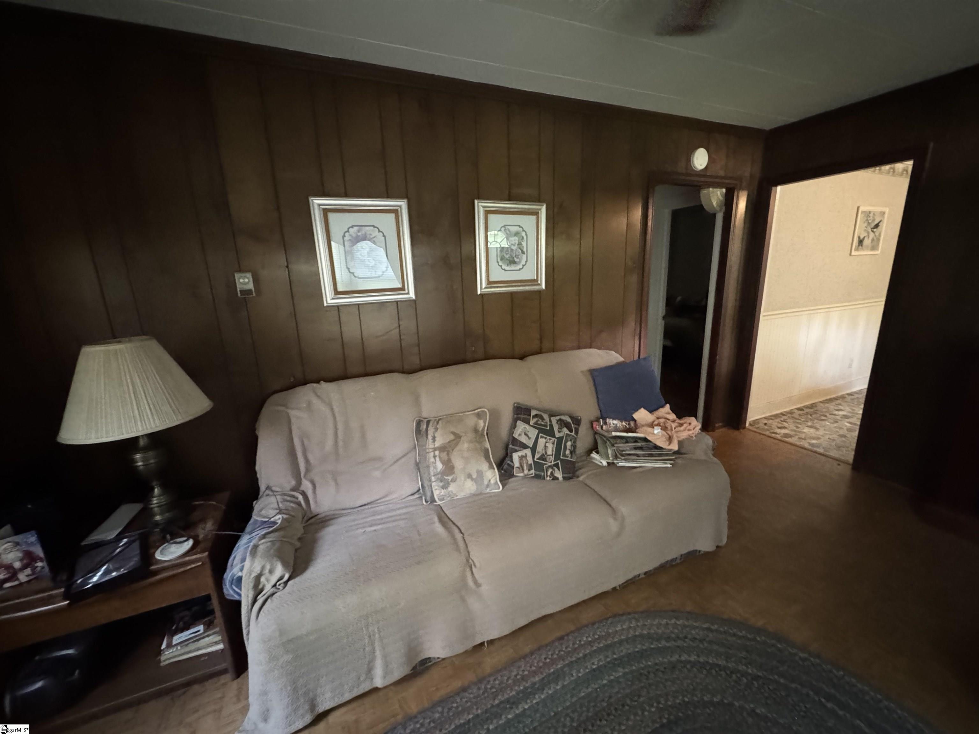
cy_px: 367
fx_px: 396
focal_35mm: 14
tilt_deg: -13.5
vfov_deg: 85.7
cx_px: 490
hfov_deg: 102.1
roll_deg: +2.1
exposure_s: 1/30
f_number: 2.2
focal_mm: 2.22
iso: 1250
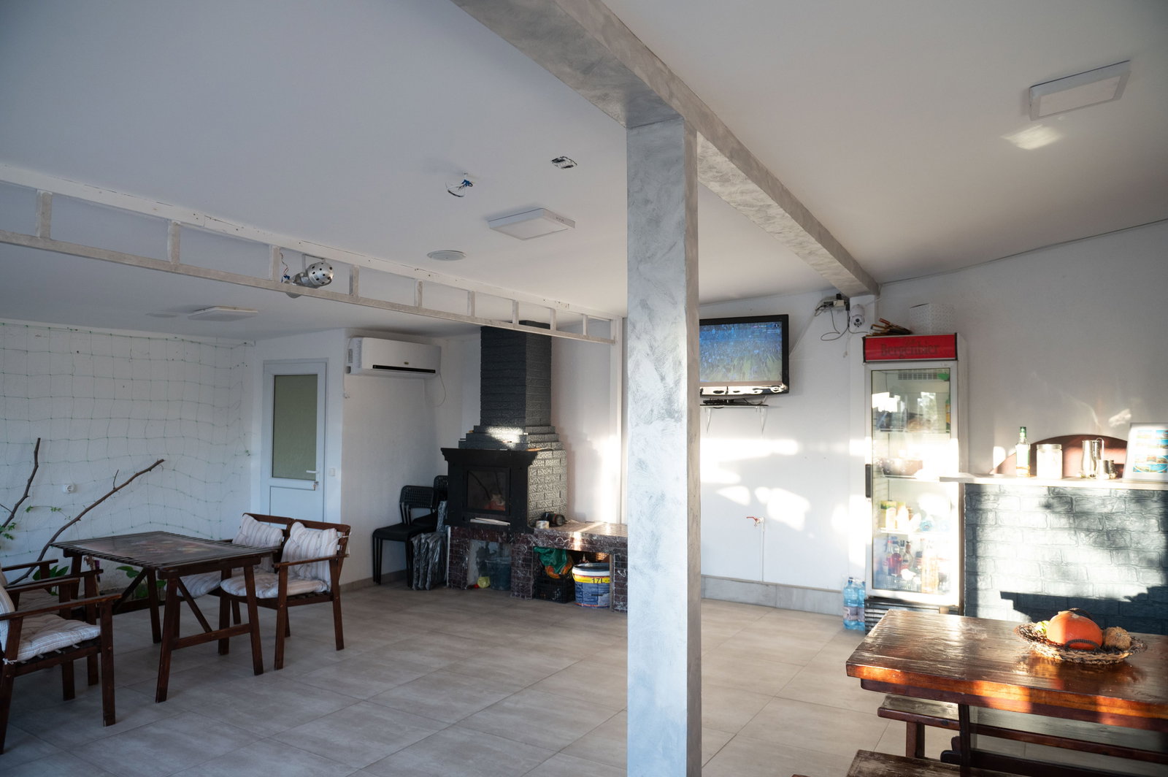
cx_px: 584
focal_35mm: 24
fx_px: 778
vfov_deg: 53.1
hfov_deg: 73.8
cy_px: 388
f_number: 4
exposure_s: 1/250
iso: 1250
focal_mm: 24
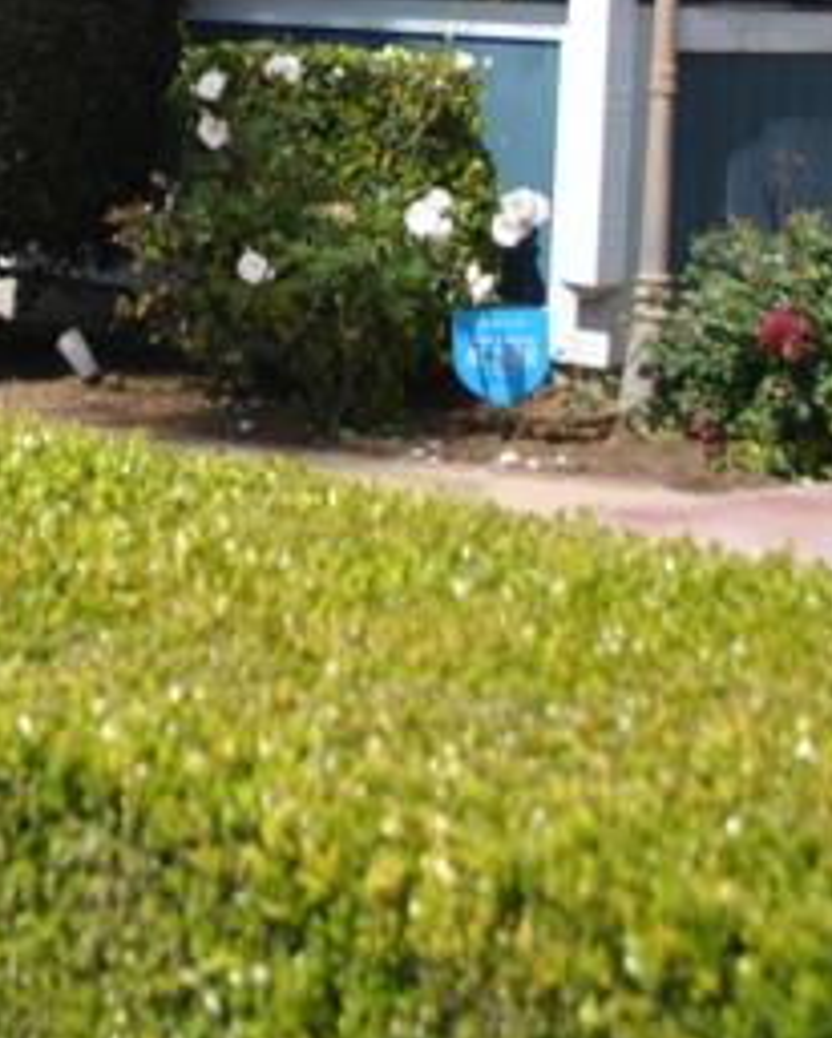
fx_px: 3105
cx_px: 16
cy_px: -147
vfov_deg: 18.2
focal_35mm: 101
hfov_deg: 15.0
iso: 100
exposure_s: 1/1250
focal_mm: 18
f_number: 3.5
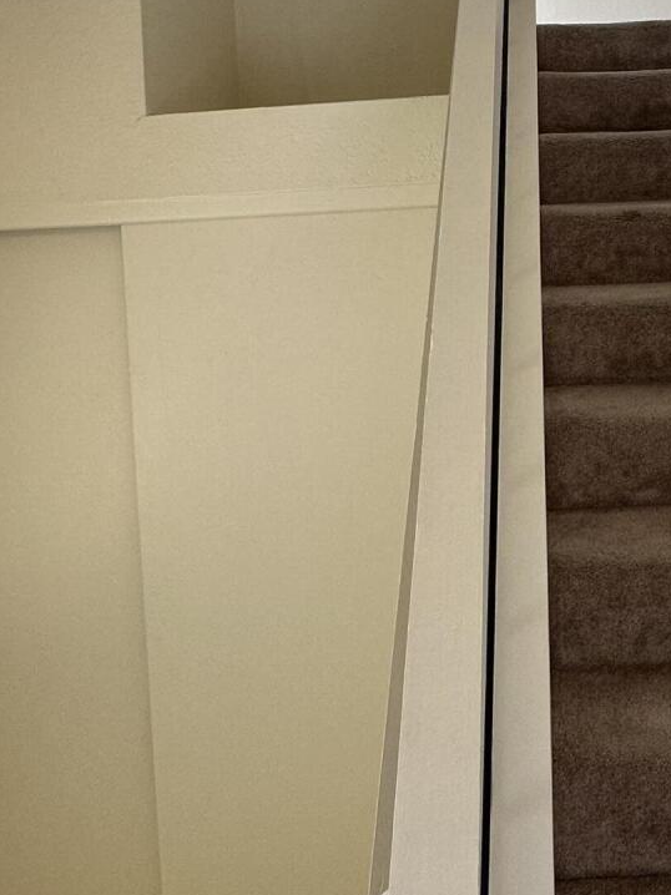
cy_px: 156
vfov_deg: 45.0
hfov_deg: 35.6
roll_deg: +2.5
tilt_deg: -0.2
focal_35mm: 39
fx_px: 1009
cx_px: 535
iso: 125
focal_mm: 2.22
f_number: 2.2
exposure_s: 1/120
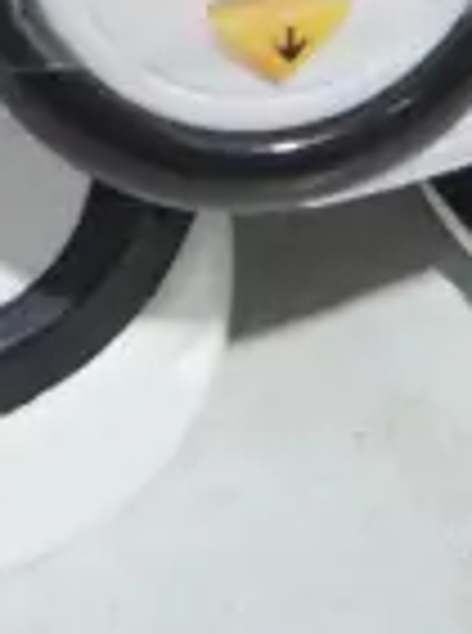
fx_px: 4255
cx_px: 279
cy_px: -1574
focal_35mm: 233
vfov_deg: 7.1
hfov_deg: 6.3
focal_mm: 16
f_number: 4
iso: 400
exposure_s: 1/60
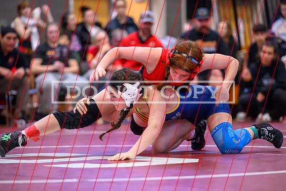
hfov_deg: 14.3
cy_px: 100
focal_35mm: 143
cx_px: 135
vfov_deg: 9.6
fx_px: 1140
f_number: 2.8
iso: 10000
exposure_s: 1/640
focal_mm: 135
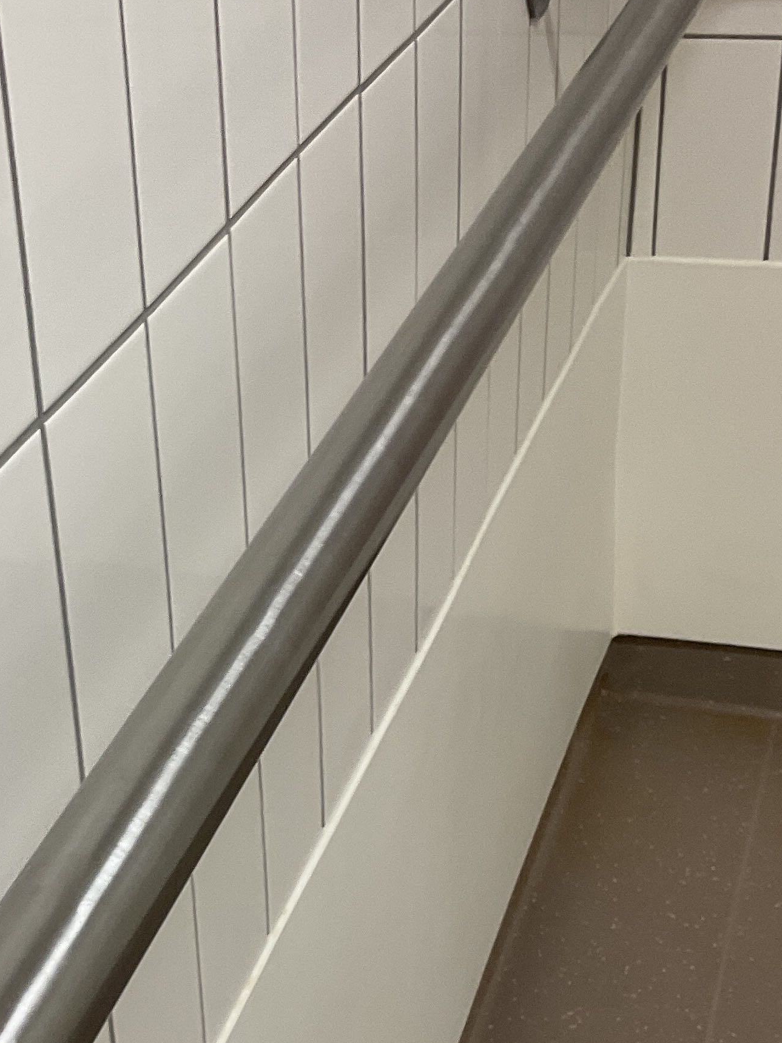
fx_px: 2048
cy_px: 731
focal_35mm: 68
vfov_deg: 28.3
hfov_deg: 21.4
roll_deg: +2.9
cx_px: 182
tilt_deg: -33.0
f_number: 1.8
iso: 40
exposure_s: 1/50
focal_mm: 3
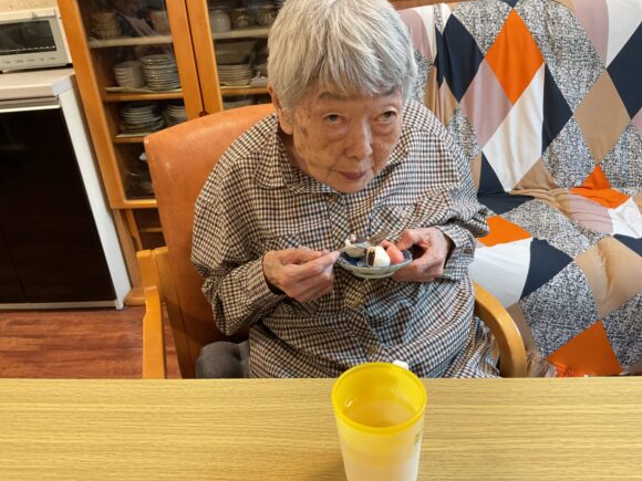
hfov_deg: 60.0
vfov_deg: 46.8
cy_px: 233
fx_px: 556
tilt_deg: -26.6
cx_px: 314
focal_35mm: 30
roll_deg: +5.4
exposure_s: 1/50
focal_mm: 3
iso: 125
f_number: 1.8
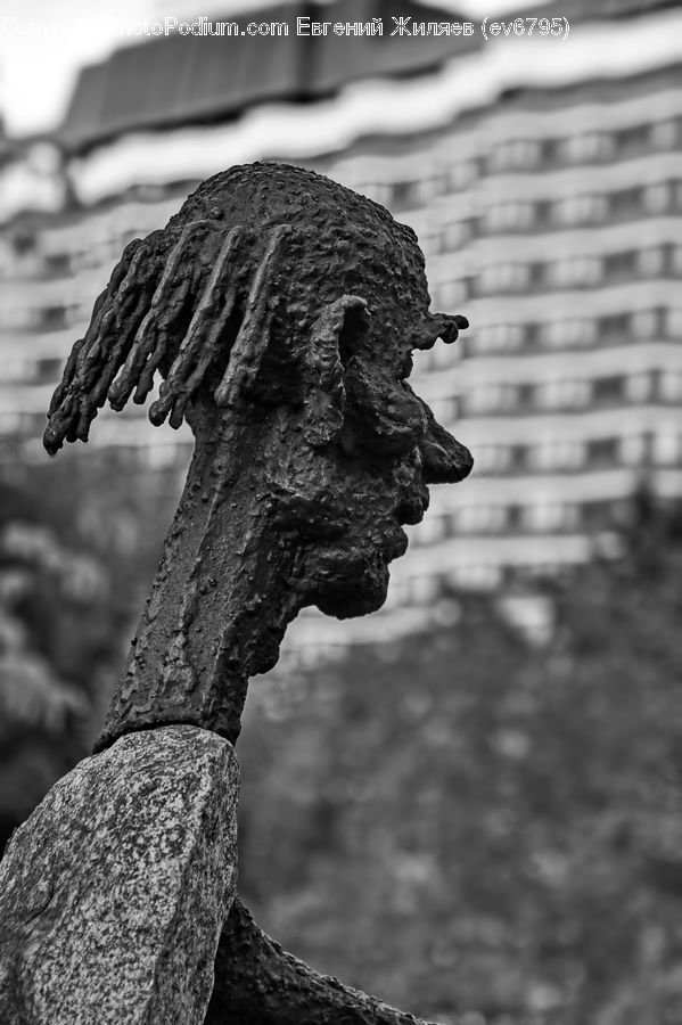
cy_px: 512
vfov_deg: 13.0
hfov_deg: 8.7
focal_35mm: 158
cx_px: 341
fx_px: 4480
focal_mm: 105
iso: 320
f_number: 5.6
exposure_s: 1/200
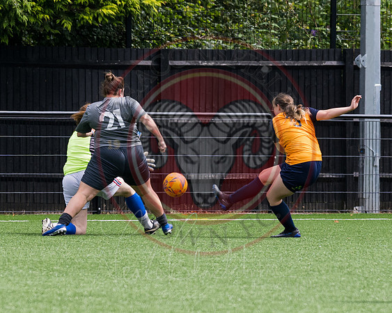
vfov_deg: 3.0
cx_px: 98
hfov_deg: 3.7
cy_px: 204
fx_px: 6039
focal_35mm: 521
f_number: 3.2
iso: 200
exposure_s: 1/2500
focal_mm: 135
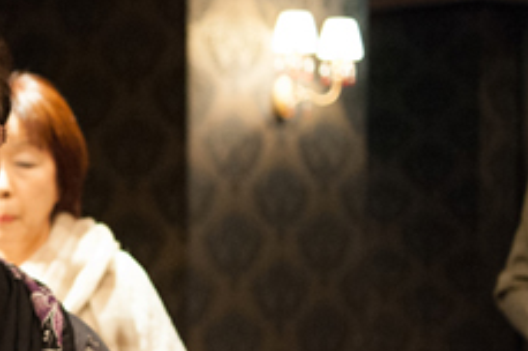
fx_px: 1435
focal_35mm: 98
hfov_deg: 19.7
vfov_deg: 13.9
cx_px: -97
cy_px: 247
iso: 3200
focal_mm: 35
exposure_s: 1/100
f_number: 2.8
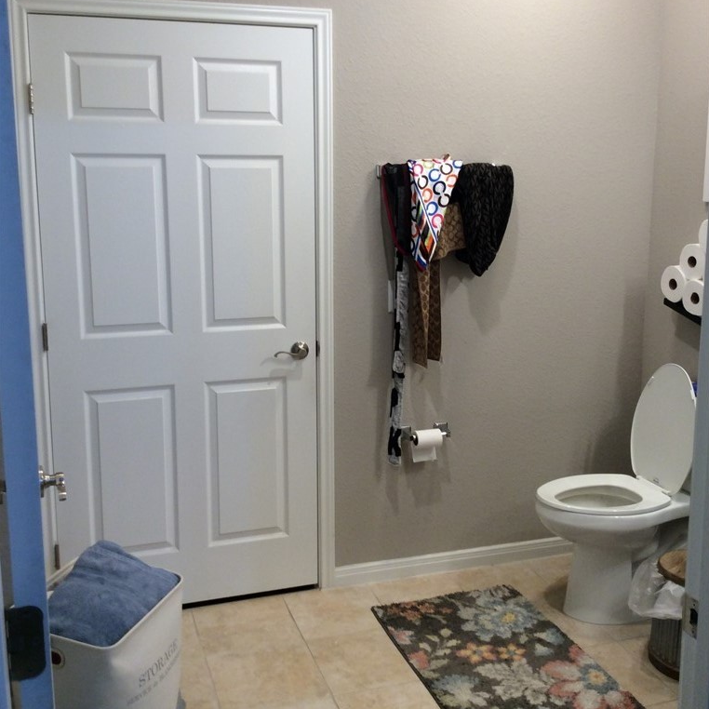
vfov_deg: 43.8
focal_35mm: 38
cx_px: 355
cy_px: 309
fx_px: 881
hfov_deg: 43.9
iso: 40
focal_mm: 3.3
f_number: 2.4
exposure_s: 1/24
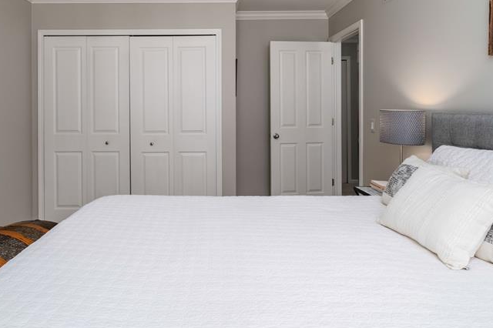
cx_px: 213
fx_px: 328
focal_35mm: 24
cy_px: 113
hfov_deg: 73.4
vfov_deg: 52.2
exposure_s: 1/125
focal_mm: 10
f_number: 6.4
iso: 640
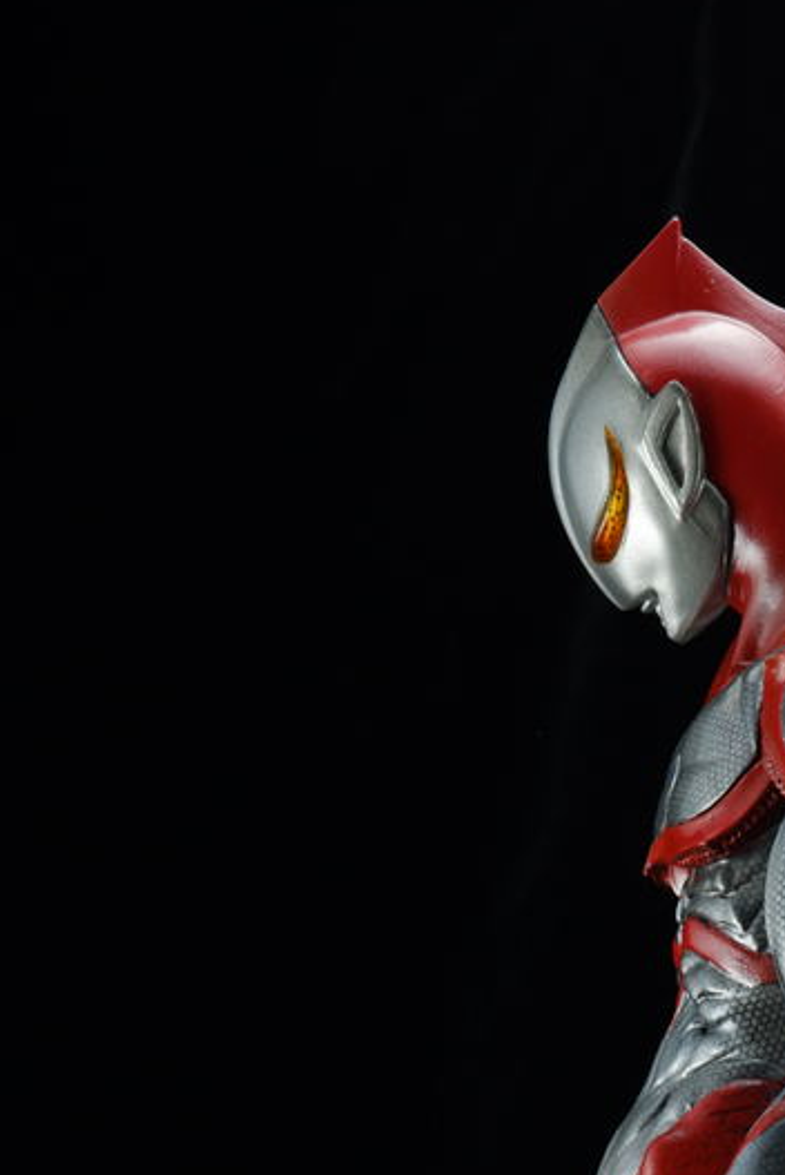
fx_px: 5945
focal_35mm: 182
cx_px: 711
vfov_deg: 11.2
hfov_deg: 7.5
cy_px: 1255
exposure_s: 1/20
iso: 400
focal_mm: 53
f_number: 7.1
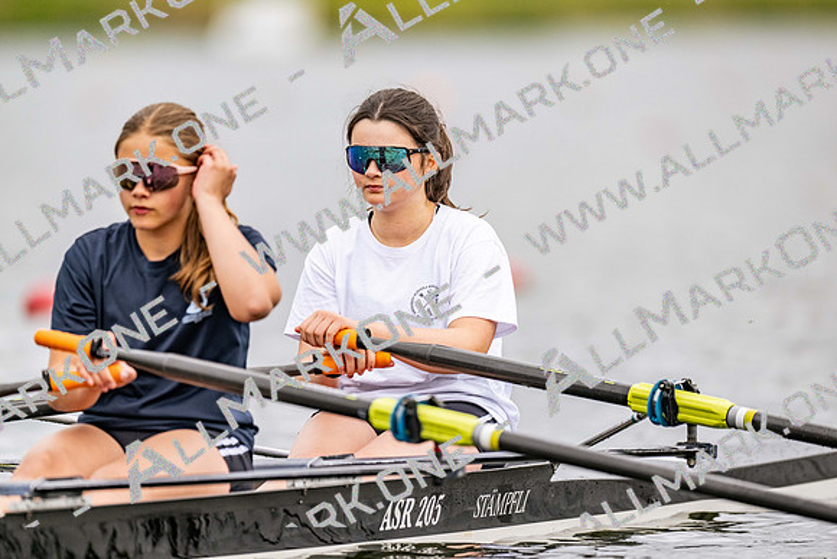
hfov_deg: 3.4
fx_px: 13953
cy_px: 280
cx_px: 418
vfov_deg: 2.3
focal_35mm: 600
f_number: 4
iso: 640
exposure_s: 1/2500
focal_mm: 600
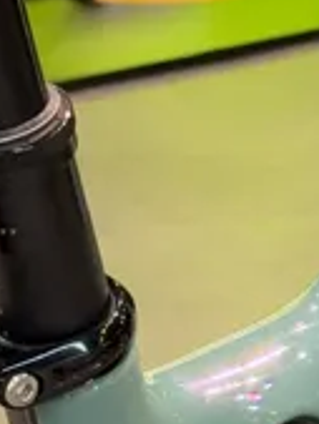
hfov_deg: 4.8
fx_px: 3718
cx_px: 796
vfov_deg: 6.5
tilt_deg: -20.0
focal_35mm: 303
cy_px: 294
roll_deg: -6.8
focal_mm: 6.76
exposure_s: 1/33
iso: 200
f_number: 1.78
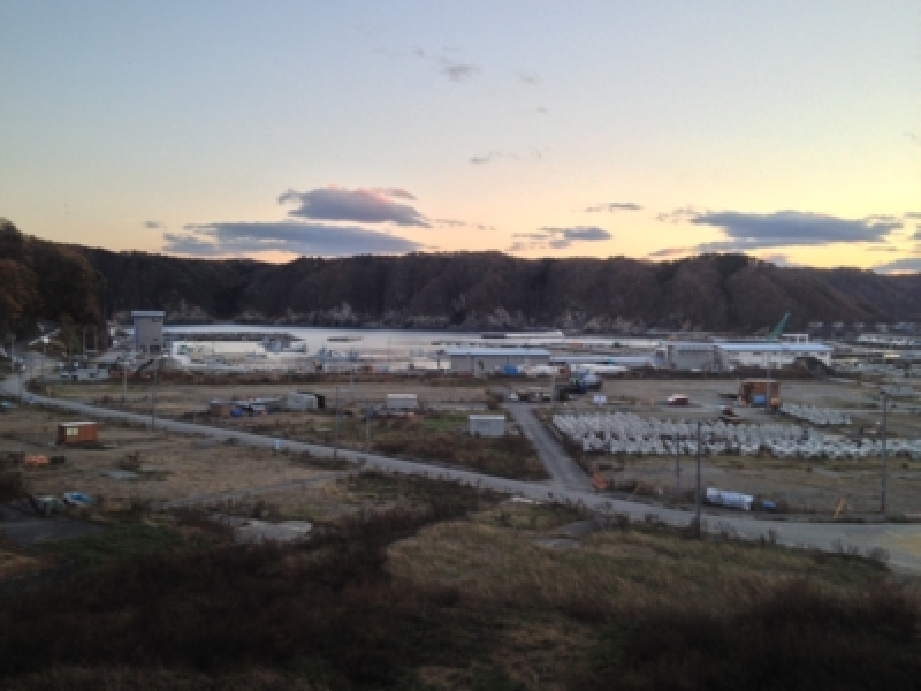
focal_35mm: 35
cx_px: 460
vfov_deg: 40.7
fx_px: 931
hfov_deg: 52.6
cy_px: 346
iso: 80
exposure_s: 1/120
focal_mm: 4.28
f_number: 2.4
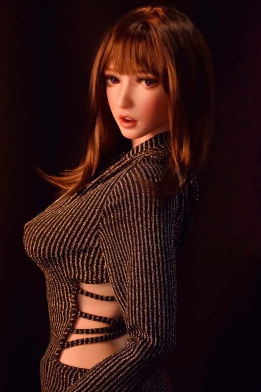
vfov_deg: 29.9
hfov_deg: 20.2
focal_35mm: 68
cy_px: 196
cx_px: 130
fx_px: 734
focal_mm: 45
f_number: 5.6
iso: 1250
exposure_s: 1/250
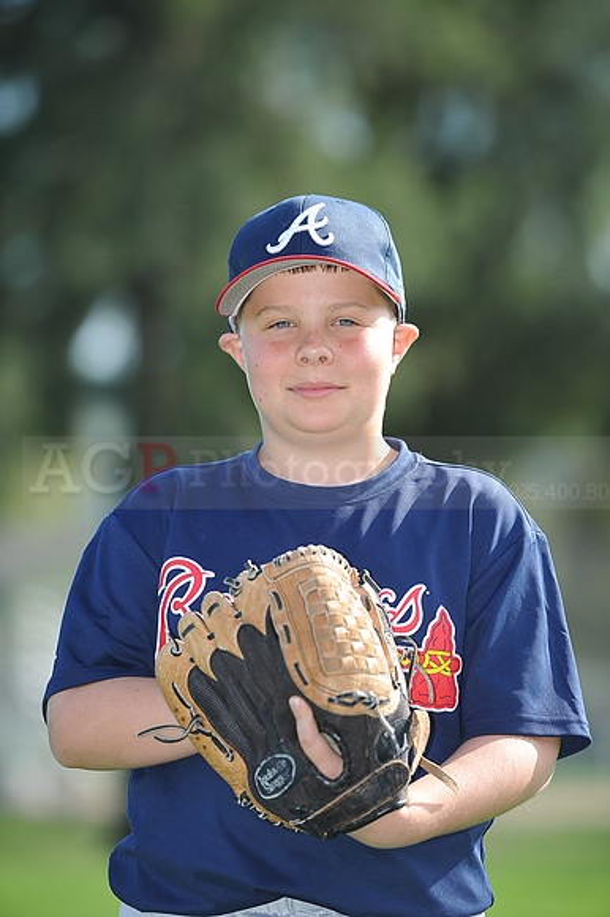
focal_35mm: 200
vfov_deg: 10.3
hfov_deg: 6.9
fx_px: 5089
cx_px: 305
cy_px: 458
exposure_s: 1/500
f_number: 4.5
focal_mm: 200
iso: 200
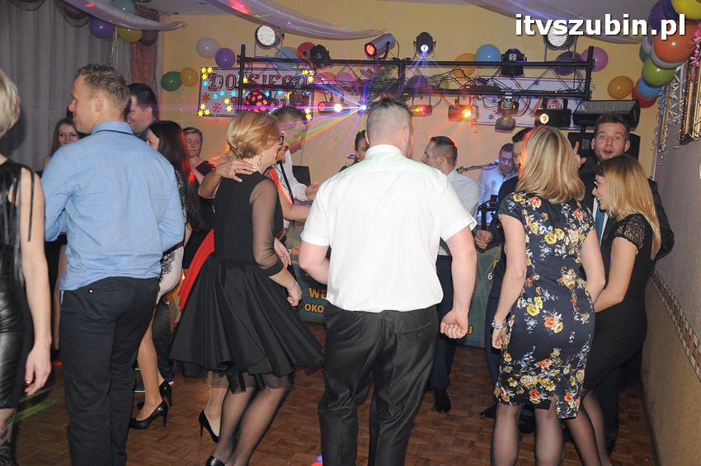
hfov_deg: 57.3
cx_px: 350
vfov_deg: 39.9
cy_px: 233
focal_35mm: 33
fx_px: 642
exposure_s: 1/60
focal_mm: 22
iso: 1250
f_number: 4.5
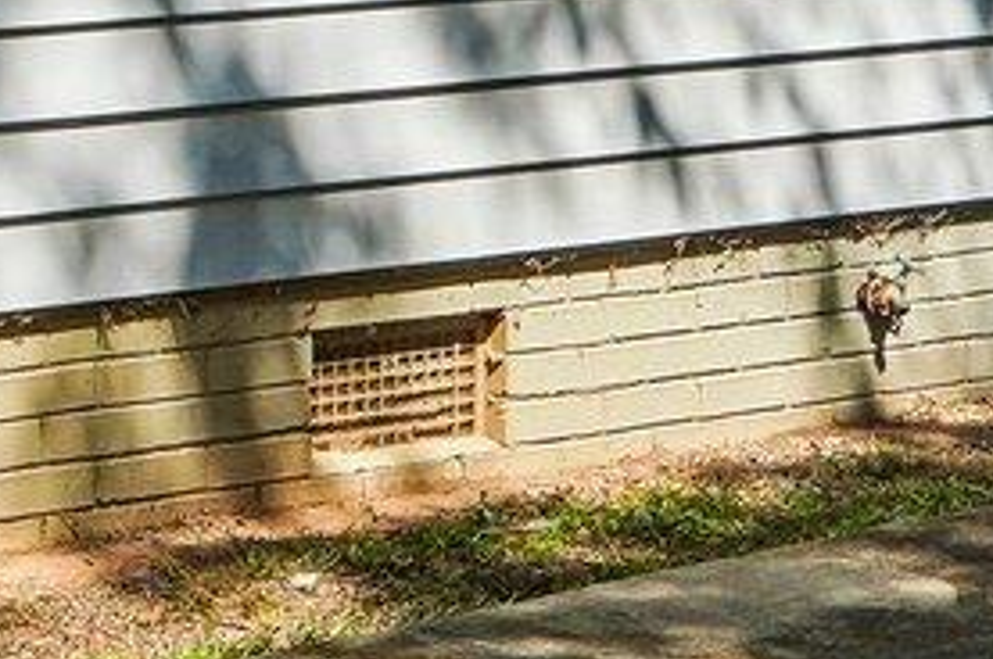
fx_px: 6116
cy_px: -471
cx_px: -427
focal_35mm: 222
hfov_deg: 9.1
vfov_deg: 6.1
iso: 100
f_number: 8
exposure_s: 1/125
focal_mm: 20
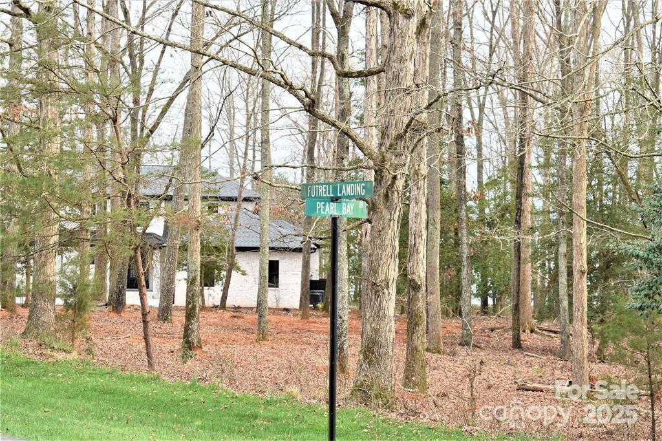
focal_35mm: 82
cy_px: 220
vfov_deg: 16.5
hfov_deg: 24.6
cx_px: 331
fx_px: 1517
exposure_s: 1/200
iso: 400
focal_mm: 55
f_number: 7.1
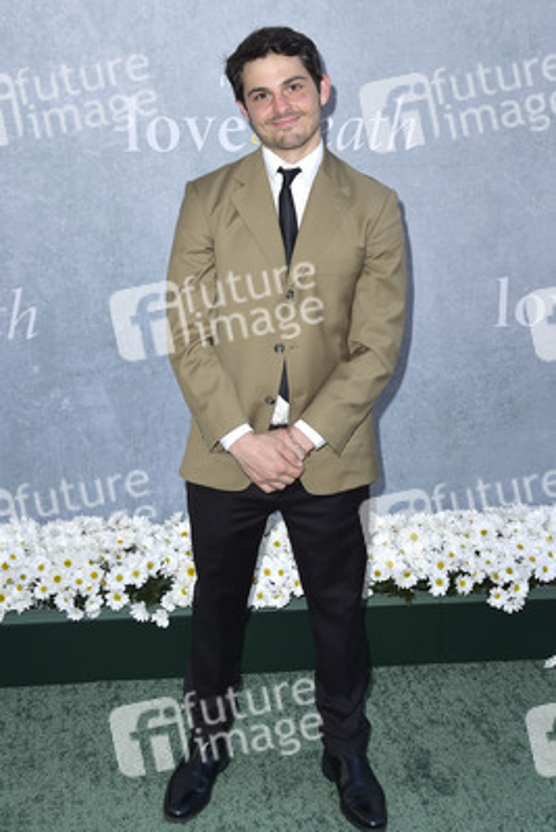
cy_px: 416
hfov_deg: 35.1
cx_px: 278
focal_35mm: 38
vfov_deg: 50.7
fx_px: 880
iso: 250
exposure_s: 1/250
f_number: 6.3
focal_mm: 38
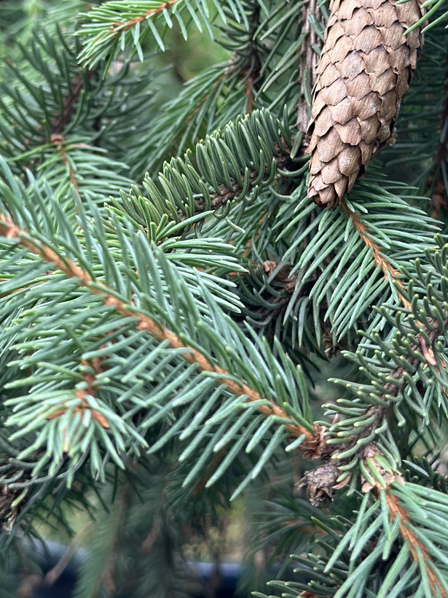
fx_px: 1415
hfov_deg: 18.0
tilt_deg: +5.6
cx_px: 251
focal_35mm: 82
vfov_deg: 23.5
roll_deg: -1.6
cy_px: 115
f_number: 1.78
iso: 100
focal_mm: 6.86
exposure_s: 1/171
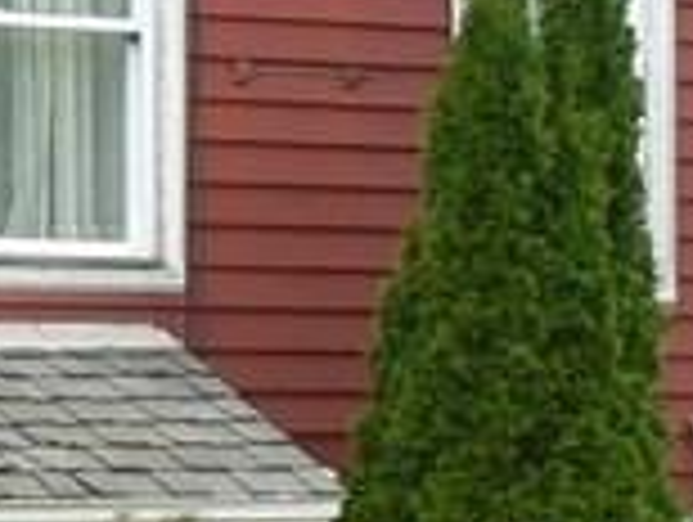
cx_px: -392
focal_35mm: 239
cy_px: 369
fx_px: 4792
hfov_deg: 8.1
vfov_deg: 6.2
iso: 80
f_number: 4.5
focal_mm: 6
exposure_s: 1/100
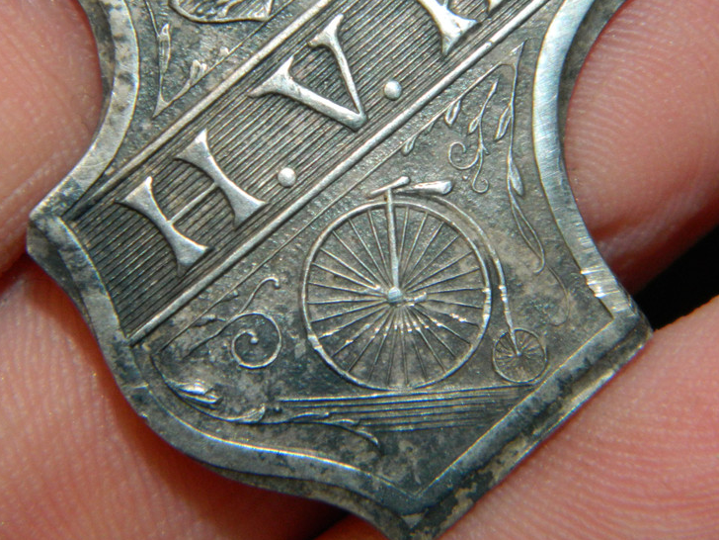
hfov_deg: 13.1
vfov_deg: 9.8
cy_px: 172
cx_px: 379
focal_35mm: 151
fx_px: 3136
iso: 200
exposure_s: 1/60
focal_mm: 18.6
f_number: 12.6
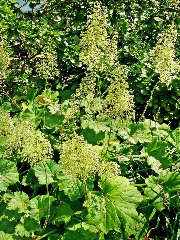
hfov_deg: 34.3
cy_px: 120
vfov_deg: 44.8
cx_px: 90
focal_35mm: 42
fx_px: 291
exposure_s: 1/125
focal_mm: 10.6
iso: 100
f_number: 11
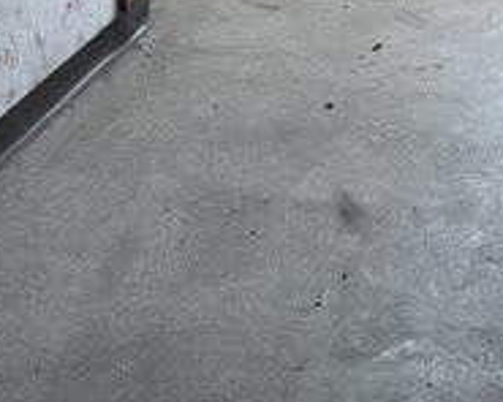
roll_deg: -3.3
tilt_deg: -7.6
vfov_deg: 12.6
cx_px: 699
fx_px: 1638
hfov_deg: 16.3
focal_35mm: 110
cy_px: -348
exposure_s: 1/122
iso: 100
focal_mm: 5.1
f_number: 1.6
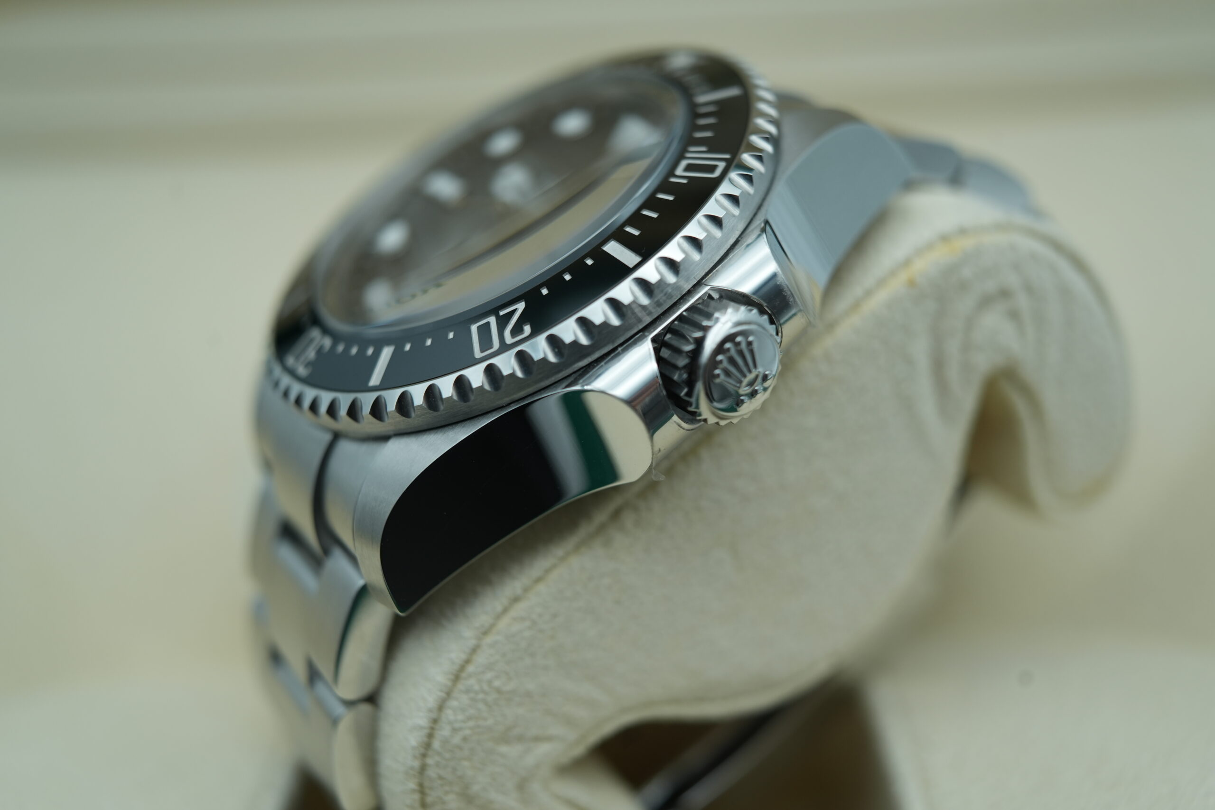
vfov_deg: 37.9
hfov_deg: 54.4
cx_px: 608
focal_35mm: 35
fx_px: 1181
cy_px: 405
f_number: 5
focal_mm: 35
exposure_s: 1/250
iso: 400
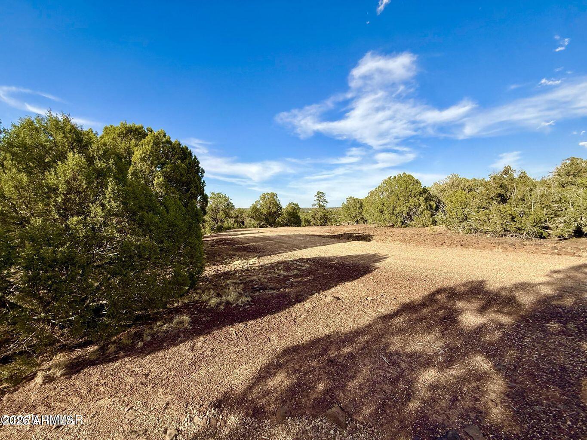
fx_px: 237
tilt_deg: -1.7
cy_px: 220
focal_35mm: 14
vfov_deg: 85.7
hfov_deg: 102.1
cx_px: 294
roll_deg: +0.3
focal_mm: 2.22
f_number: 2.2
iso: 50
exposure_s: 1/1698
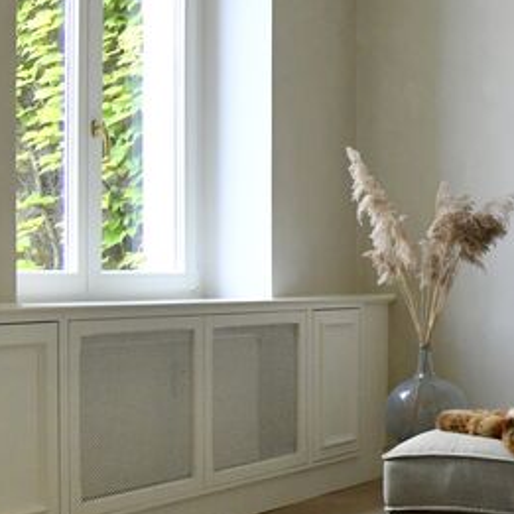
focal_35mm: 75
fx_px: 1260
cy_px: 276
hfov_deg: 20.0
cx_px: 766
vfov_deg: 23.1
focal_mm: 24
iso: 4000
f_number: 4
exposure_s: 1/1250
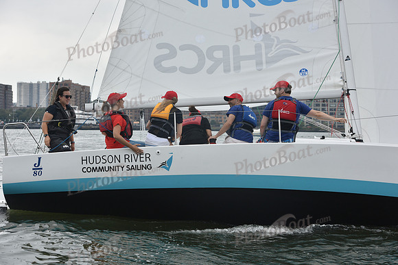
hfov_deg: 23.9
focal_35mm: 85
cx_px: 199
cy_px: 132
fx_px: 940
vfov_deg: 16.1
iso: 400
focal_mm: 85
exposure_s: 1/800
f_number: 7.1
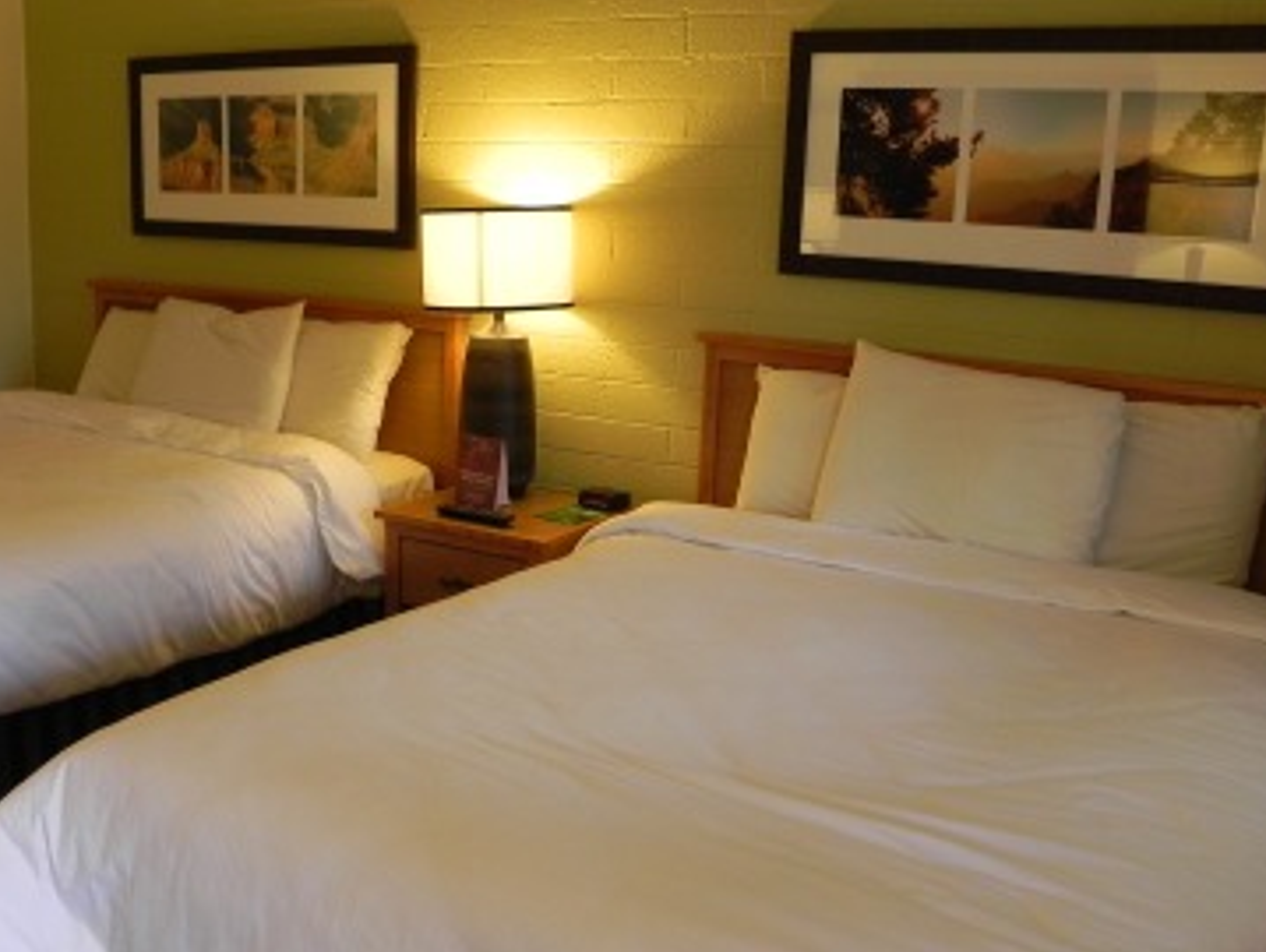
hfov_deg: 48.6
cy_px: 578
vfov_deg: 37.6
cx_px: 495
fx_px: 1391
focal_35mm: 38
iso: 160
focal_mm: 4.6
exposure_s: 1/30.6
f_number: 2.8
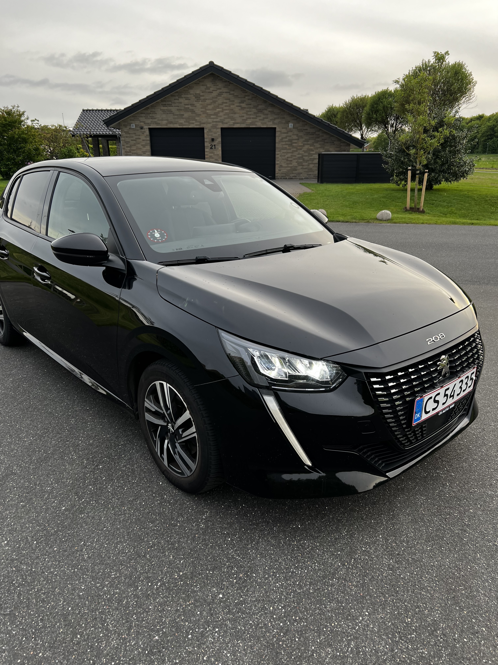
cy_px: 332
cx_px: 249
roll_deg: +0.8
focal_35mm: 26
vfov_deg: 67.3
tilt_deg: -19.3
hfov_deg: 53.1
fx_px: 499
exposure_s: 1/183
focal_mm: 5.7
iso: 40
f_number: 1.5
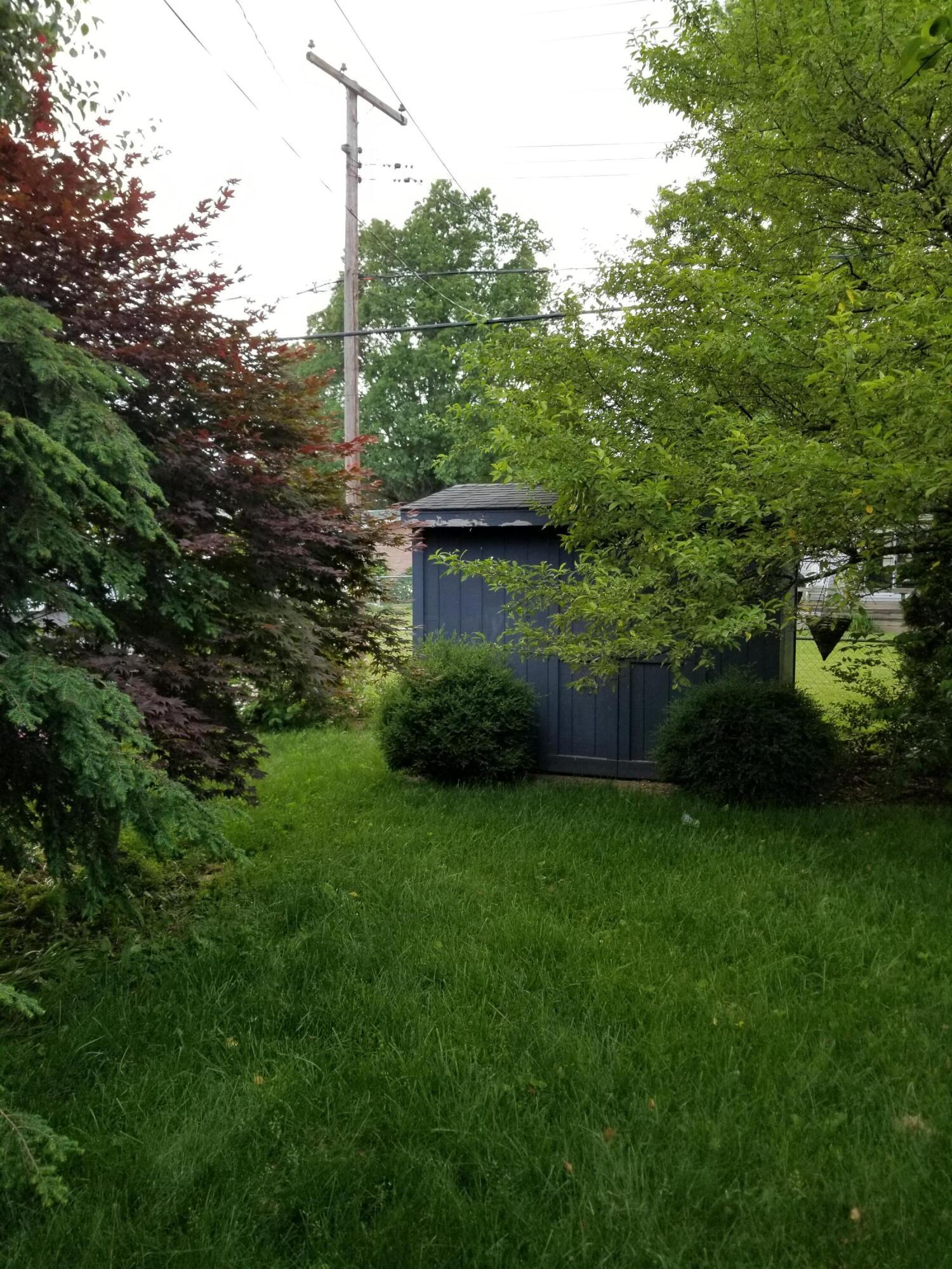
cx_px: 476
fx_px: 953
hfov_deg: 53.1
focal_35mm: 26
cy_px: 634
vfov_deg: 67.3
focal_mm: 4.3
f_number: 1.7
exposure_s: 1/101
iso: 50
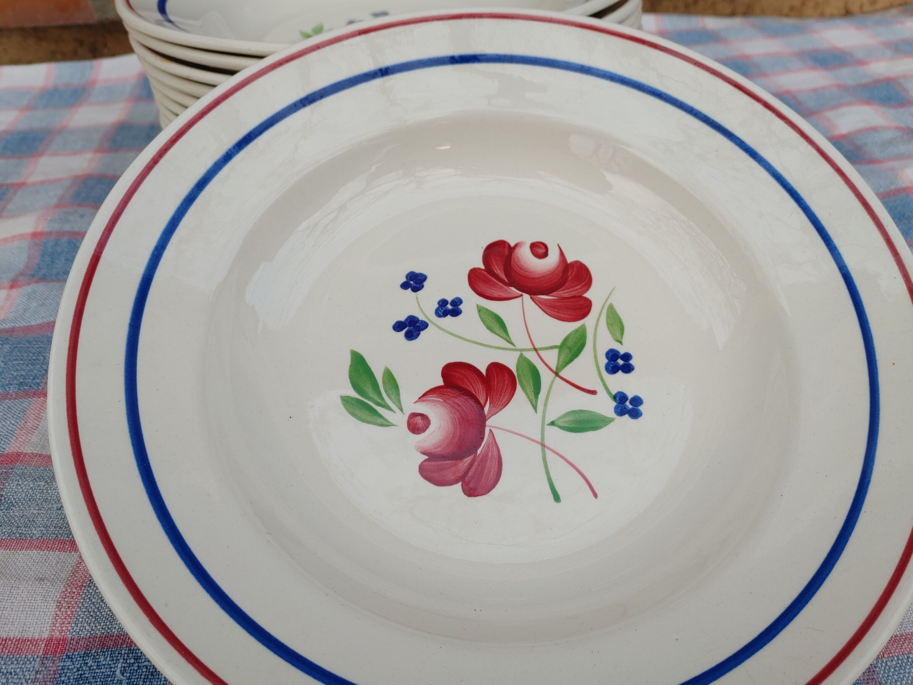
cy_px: 342
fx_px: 686
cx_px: 456
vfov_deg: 53.1
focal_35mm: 26
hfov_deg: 67.3
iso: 50
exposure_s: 1/138
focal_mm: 4.81
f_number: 1.8
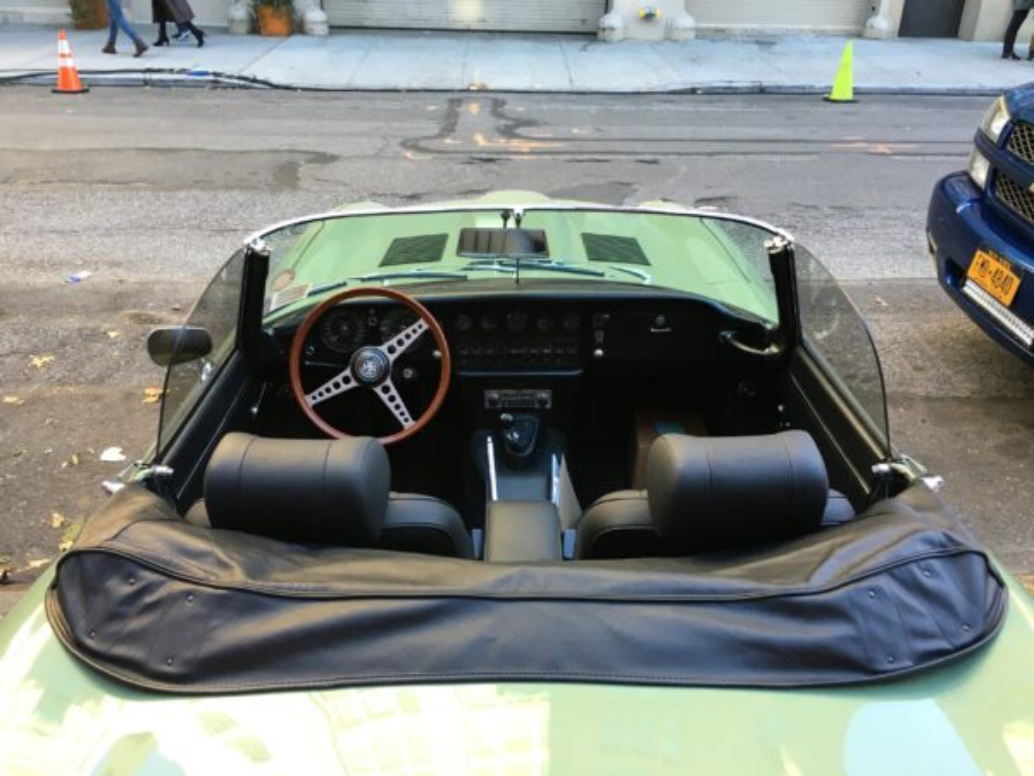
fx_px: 866
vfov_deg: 48.2
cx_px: 517
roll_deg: -2.0
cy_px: 388
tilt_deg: -26.4
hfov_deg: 61.7
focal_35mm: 29
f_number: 2.2
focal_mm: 4.15
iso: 25
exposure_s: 1/40
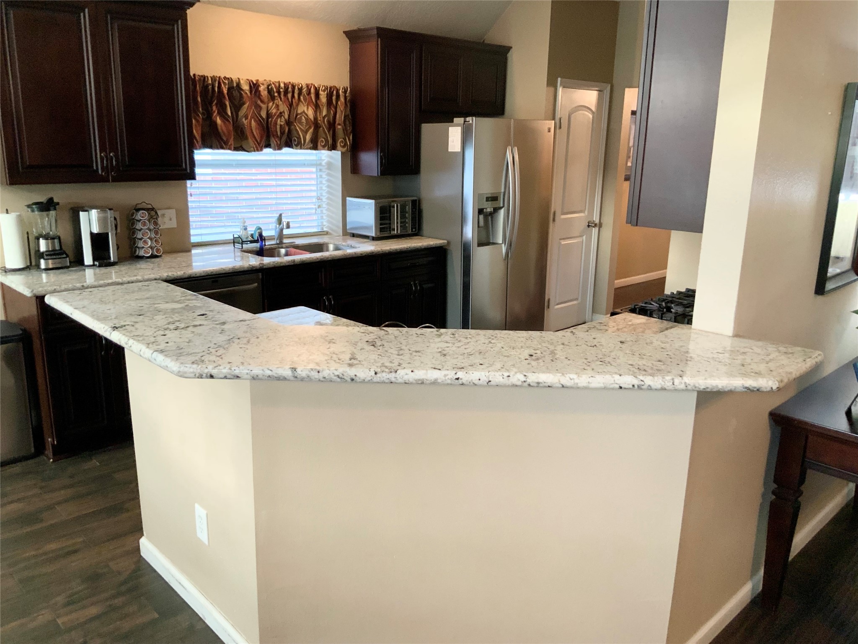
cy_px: 322
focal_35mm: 29
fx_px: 719
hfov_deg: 61.7
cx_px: 429
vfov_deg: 48.2
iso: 250
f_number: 1.8
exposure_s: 1/60
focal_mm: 3
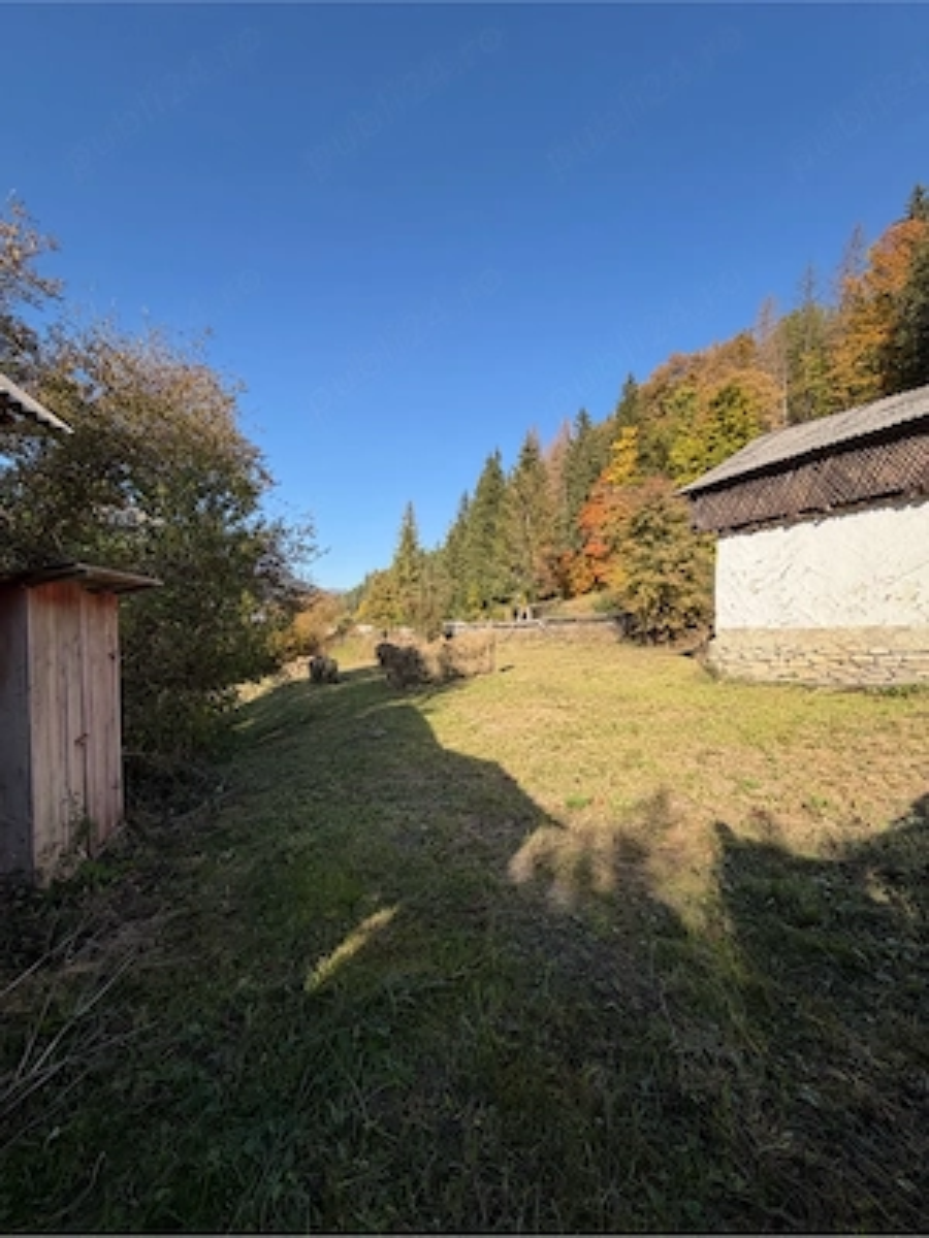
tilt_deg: +0.6
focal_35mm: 14
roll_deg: -0.5
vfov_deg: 102.1
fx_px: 501
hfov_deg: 85.7
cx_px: 464
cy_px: 619
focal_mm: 2.22
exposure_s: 1/760
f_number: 2.2
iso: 40
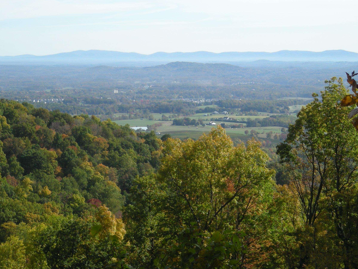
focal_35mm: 108
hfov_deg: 18.2
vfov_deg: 13.7
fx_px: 1117
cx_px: 196
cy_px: 101
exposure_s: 1/370
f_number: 4.1
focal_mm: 13.7
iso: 50
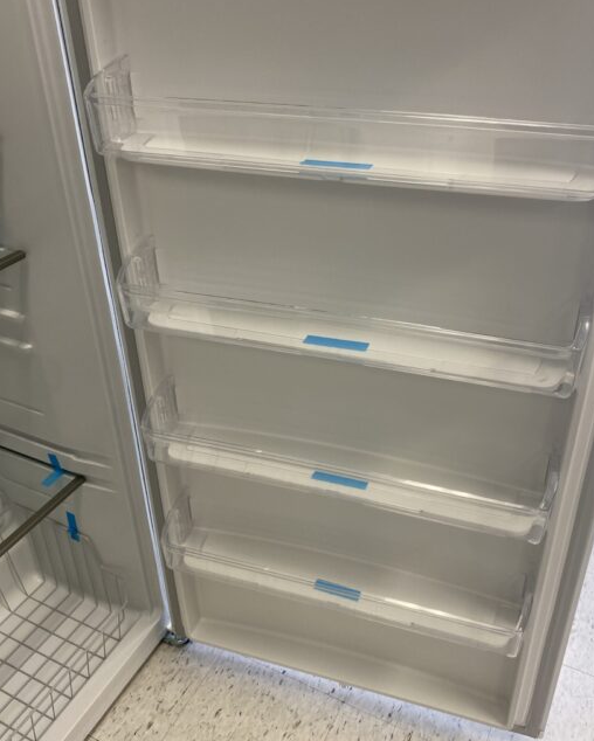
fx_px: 703
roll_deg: -1.2
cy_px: 348
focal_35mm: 32
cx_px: 313
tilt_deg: -28.9
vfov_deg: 55.6
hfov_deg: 45.8
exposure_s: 1/66
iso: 50
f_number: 1.8
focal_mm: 4.25
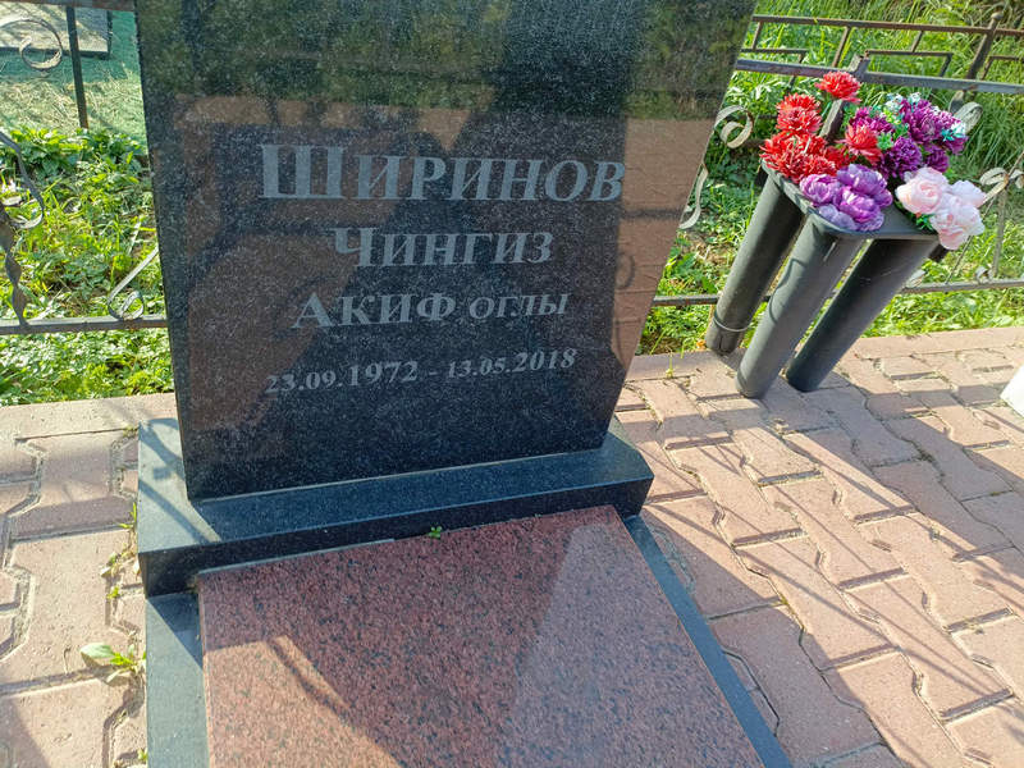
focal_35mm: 25
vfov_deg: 54.9
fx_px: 740
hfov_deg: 69.4
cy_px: 384
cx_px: 512
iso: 112
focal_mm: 4.76
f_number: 1.69
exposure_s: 1/240
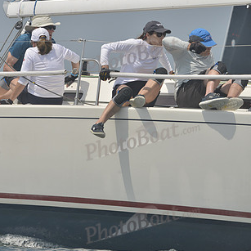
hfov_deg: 4.5
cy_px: 108
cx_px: 43
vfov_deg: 4.6
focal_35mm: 385
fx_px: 3158
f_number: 9
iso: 280
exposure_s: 1/1000
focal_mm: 240
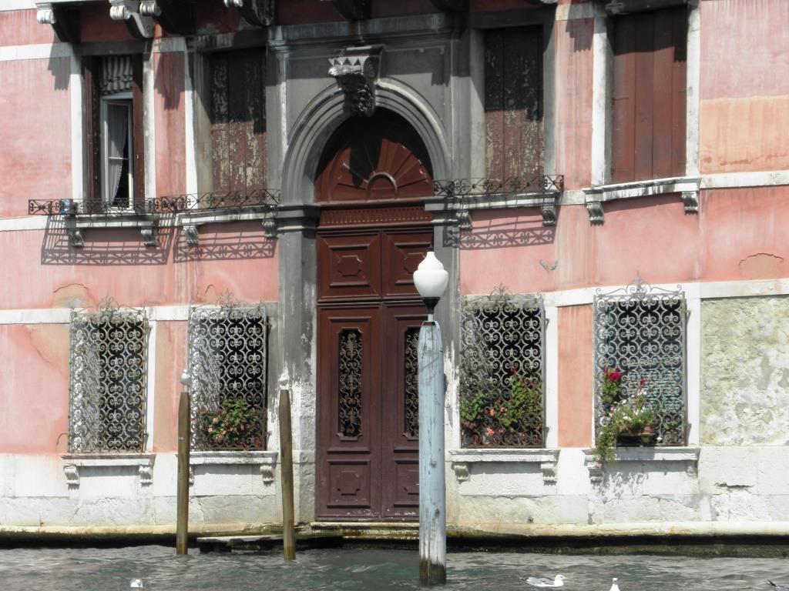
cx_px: 394
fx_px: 4992
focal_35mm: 219
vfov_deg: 6.8
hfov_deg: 9.0
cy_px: 296
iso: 64
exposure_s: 1/320
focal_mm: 39.11
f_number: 5.6
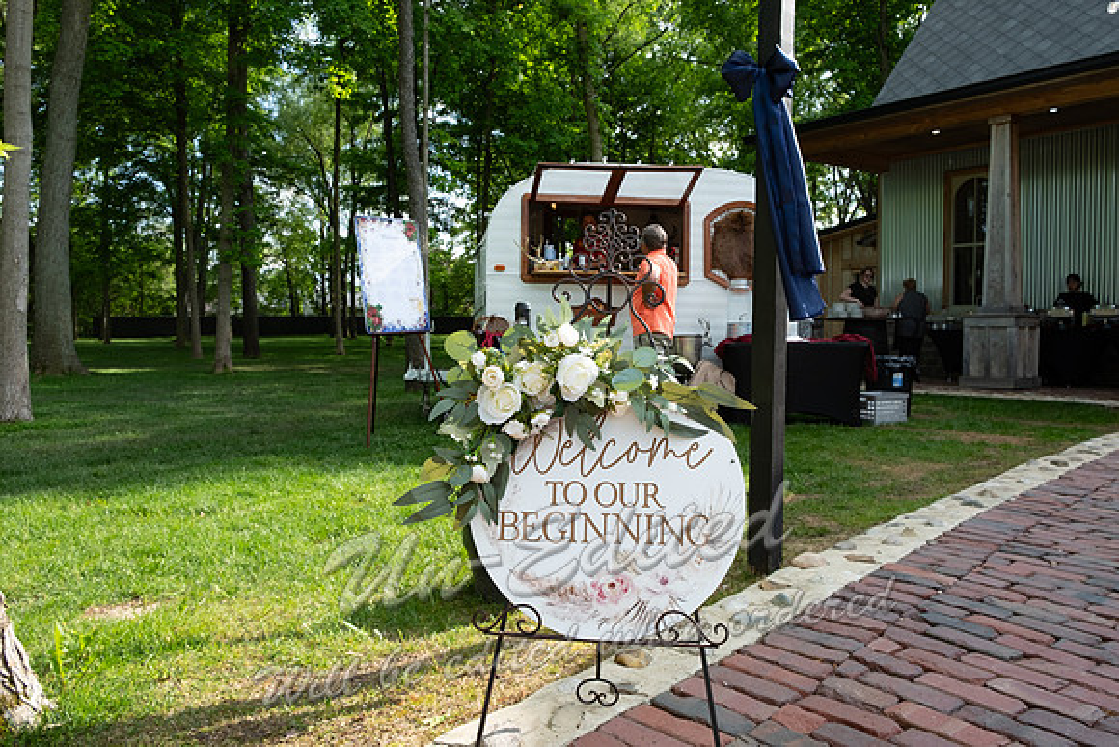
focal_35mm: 27
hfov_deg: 67.4
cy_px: 374
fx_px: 839
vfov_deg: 48.0
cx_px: 560
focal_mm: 18
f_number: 8
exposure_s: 1/125
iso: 250
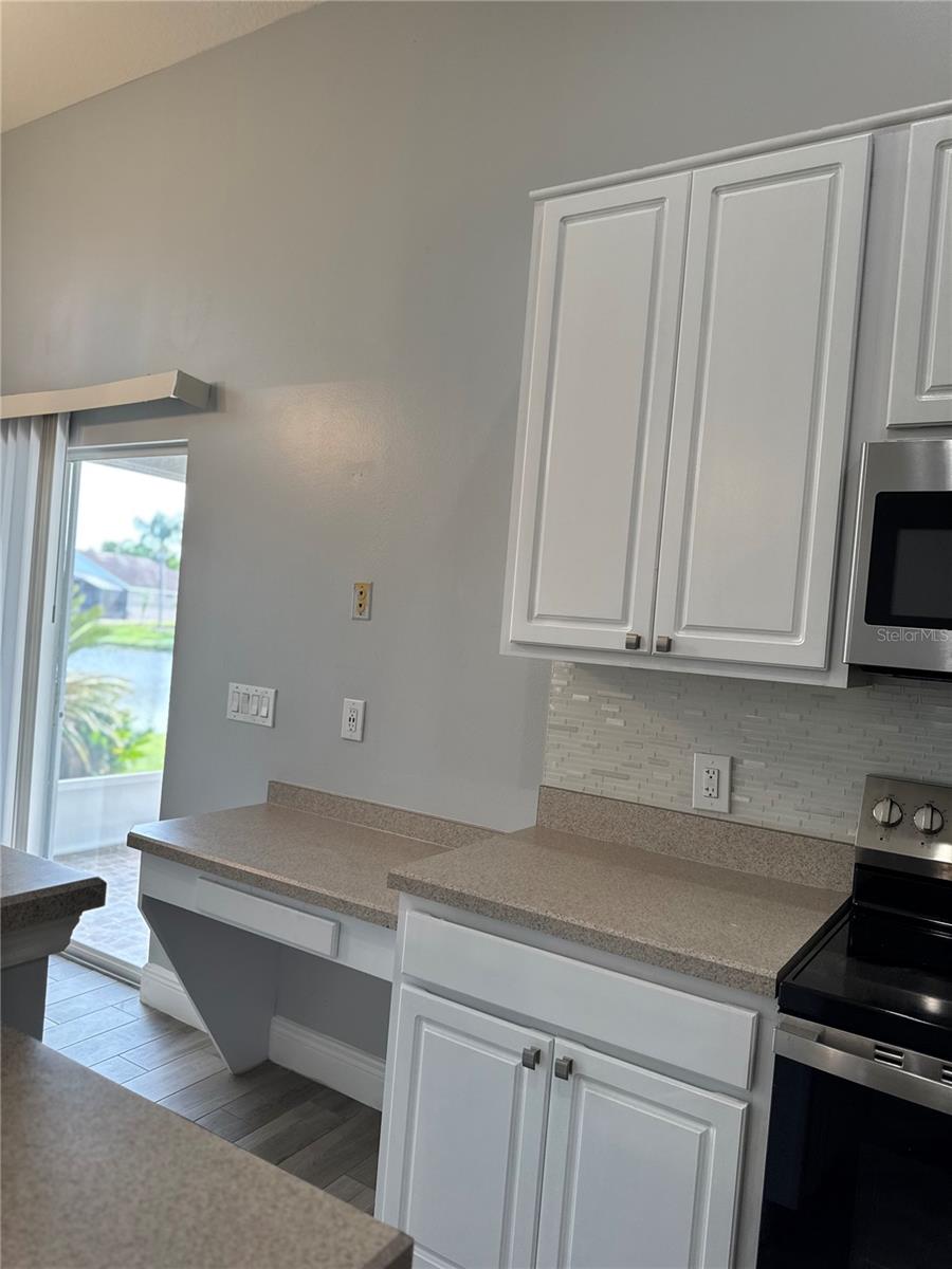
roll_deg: -5.3
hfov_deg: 56.8
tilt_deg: -0.8
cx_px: 476
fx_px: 880
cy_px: 634
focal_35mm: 24
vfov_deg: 71.6
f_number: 1.78
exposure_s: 1/120
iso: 100
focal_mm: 6.76
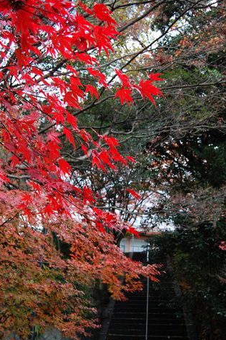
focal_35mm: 43
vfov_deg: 45.5
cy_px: 169
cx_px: 114
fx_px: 405
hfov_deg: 31.1
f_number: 5.6
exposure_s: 1/125
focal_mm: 28
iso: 320
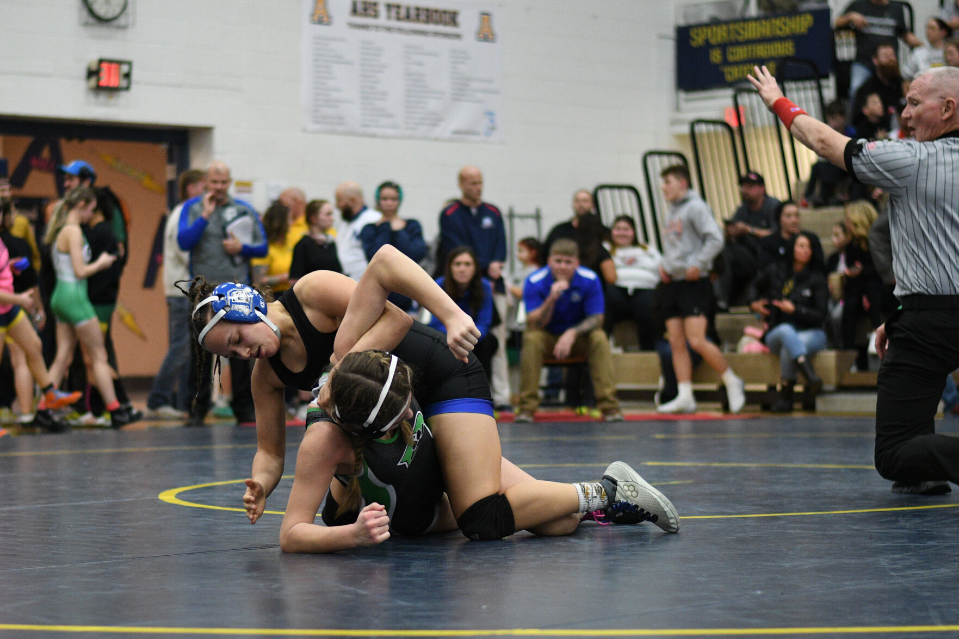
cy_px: 320
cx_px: 480
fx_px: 1998
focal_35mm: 75
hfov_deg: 27.0
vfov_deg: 18.2
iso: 2200
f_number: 1.8
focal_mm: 50
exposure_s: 1/800
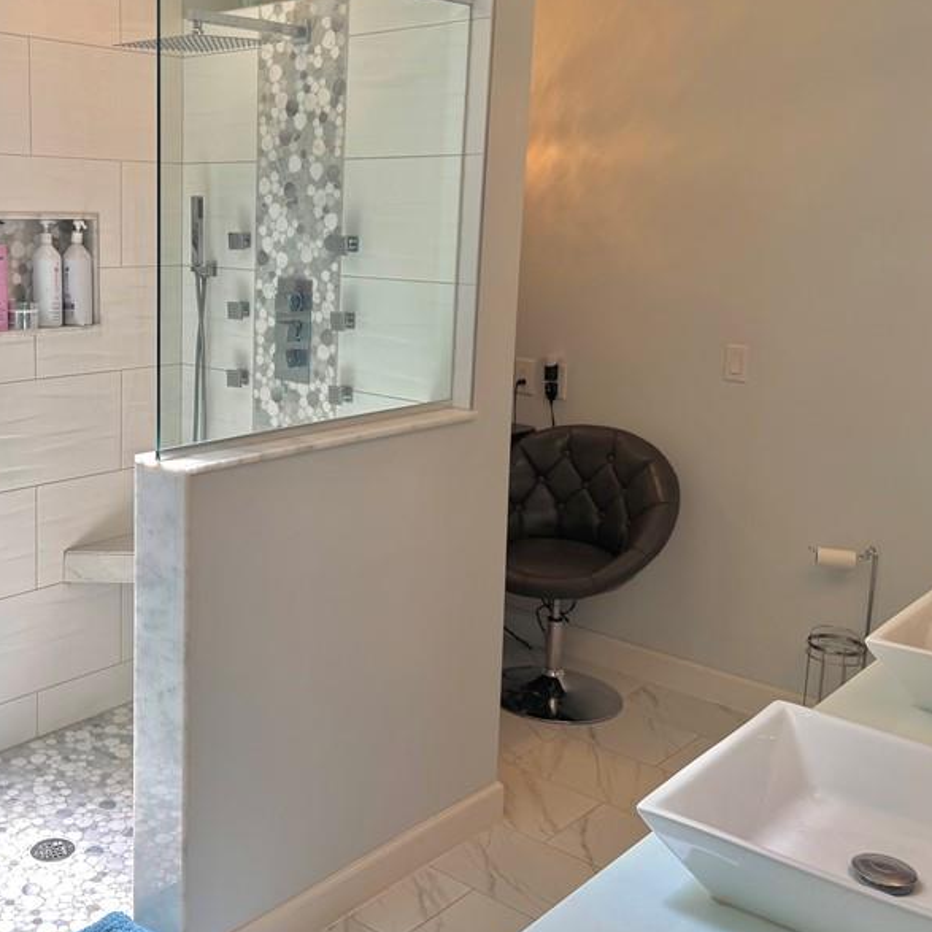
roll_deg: -0.5
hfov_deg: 43.5
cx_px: 237
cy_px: 387
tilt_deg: -8.7
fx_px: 1127
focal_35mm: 37
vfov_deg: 44.8
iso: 64
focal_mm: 6.76
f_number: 1.78
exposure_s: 1/129
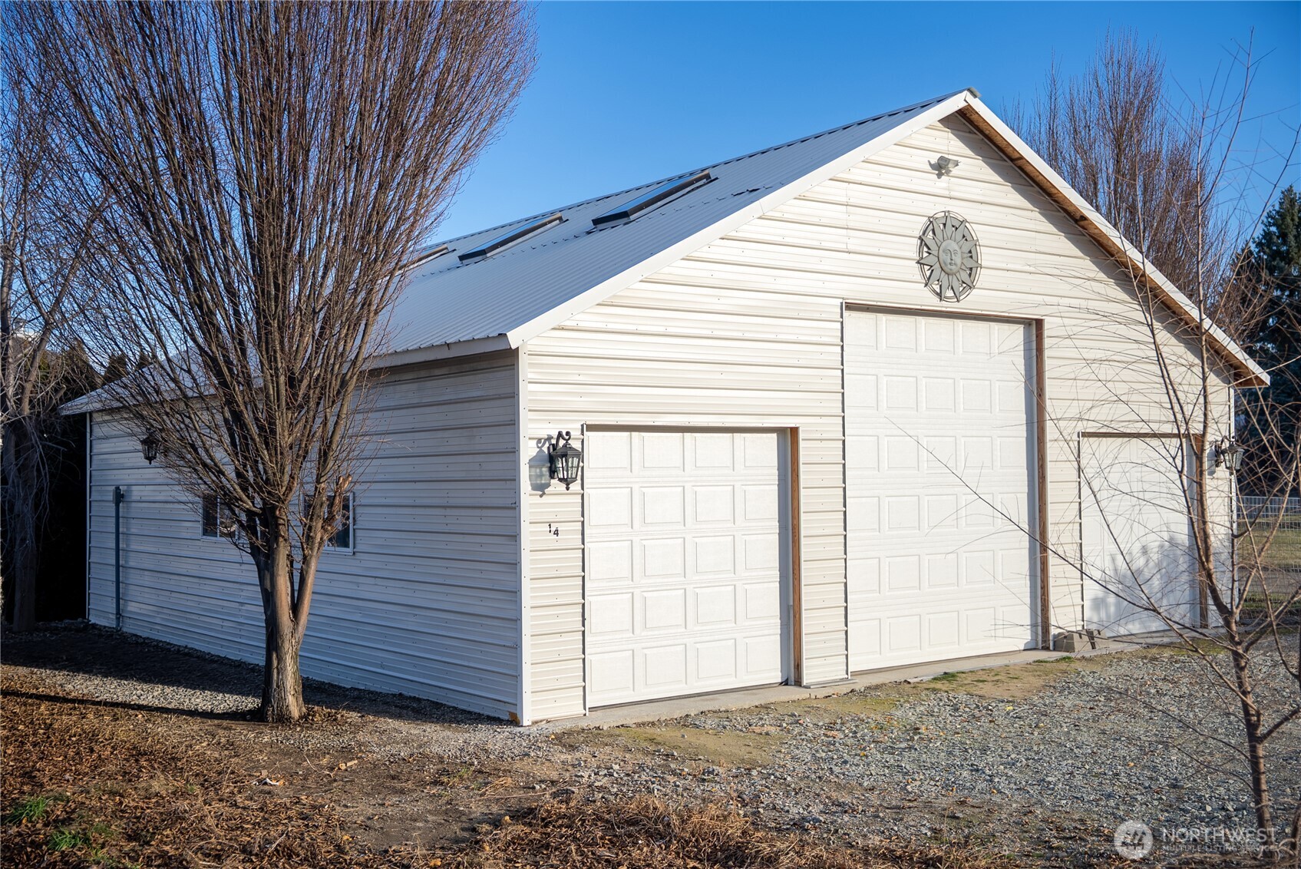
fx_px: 1352
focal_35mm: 37
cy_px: 434
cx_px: 650
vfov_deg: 35.6
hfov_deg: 51.4
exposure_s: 1/8000
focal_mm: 37.4
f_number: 2.8
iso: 80
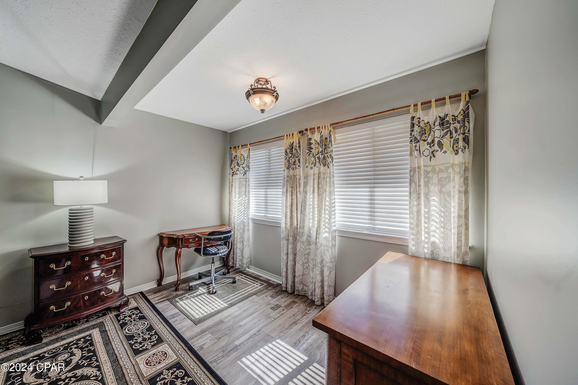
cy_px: 192
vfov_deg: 90.0
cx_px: 289
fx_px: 193
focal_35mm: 12
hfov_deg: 112.6
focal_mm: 12
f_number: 5.6
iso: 100
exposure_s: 1/30
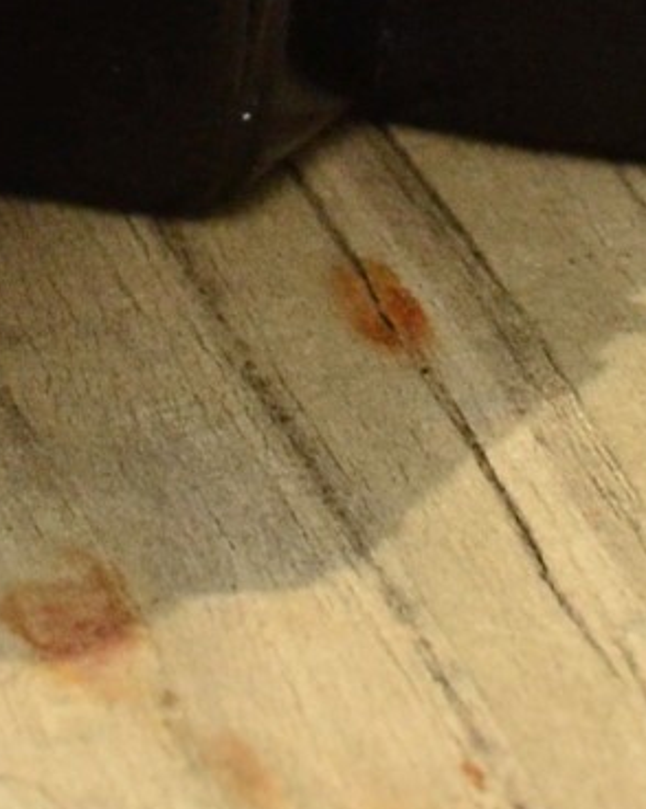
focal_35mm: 401
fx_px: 9587
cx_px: -782
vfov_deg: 4.7
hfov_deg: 3.8
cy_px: -1177
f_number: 9
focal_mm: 35
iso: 640
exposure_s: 1/320
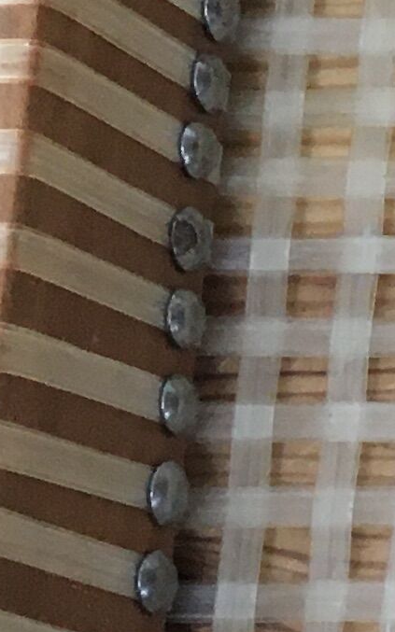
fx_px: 3153
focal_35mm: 183
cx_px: 1666
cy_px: 224
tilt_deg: -73.9
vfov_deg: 11.4
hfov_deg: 5.9
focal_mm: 4.15
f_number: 2.2
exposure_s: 1/33
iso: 50
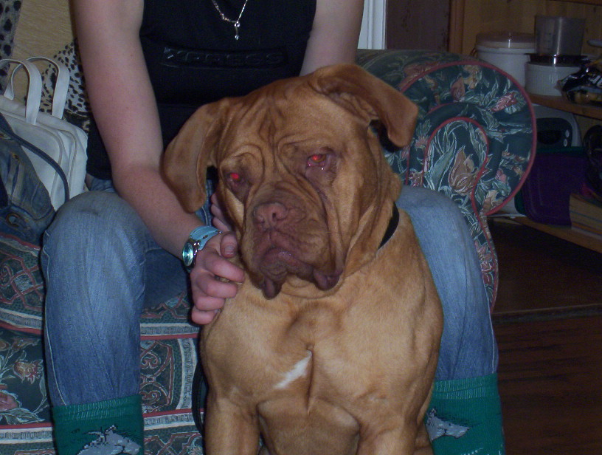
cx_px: 301
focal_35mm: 92
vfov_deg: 16.1
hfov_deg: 21.3
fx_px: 1604
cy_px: 228
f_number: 4.33
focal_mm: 14.19
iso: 140
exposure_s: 1/72.2
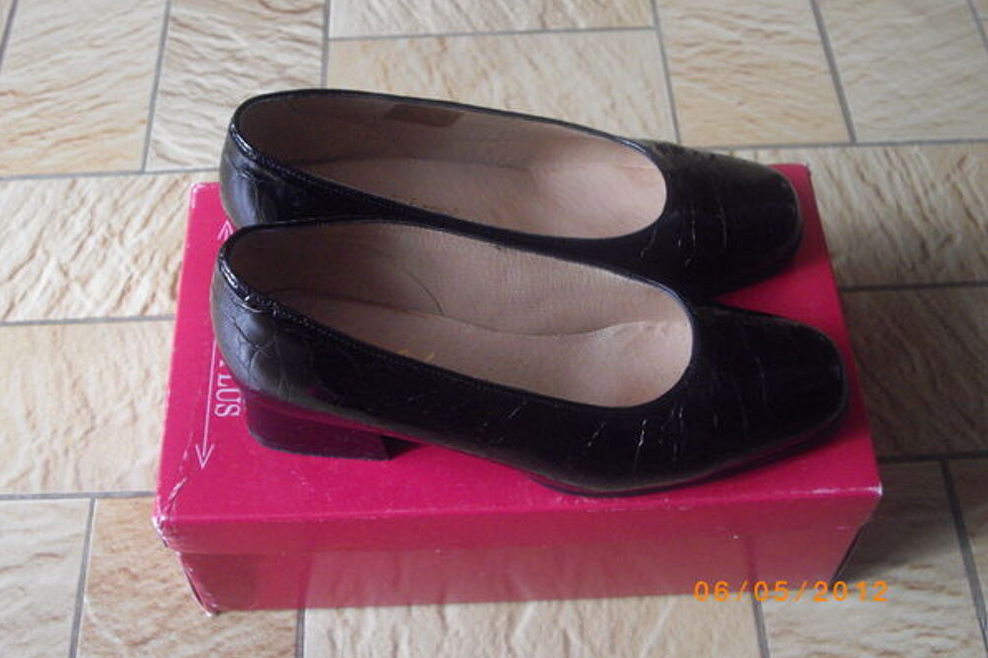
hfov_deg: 41.1
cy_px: 302
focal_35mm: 48
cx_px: 494
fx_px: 1317
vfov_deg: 28.0
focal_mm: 9.6
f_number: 3.1
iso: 400
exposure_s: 1/80
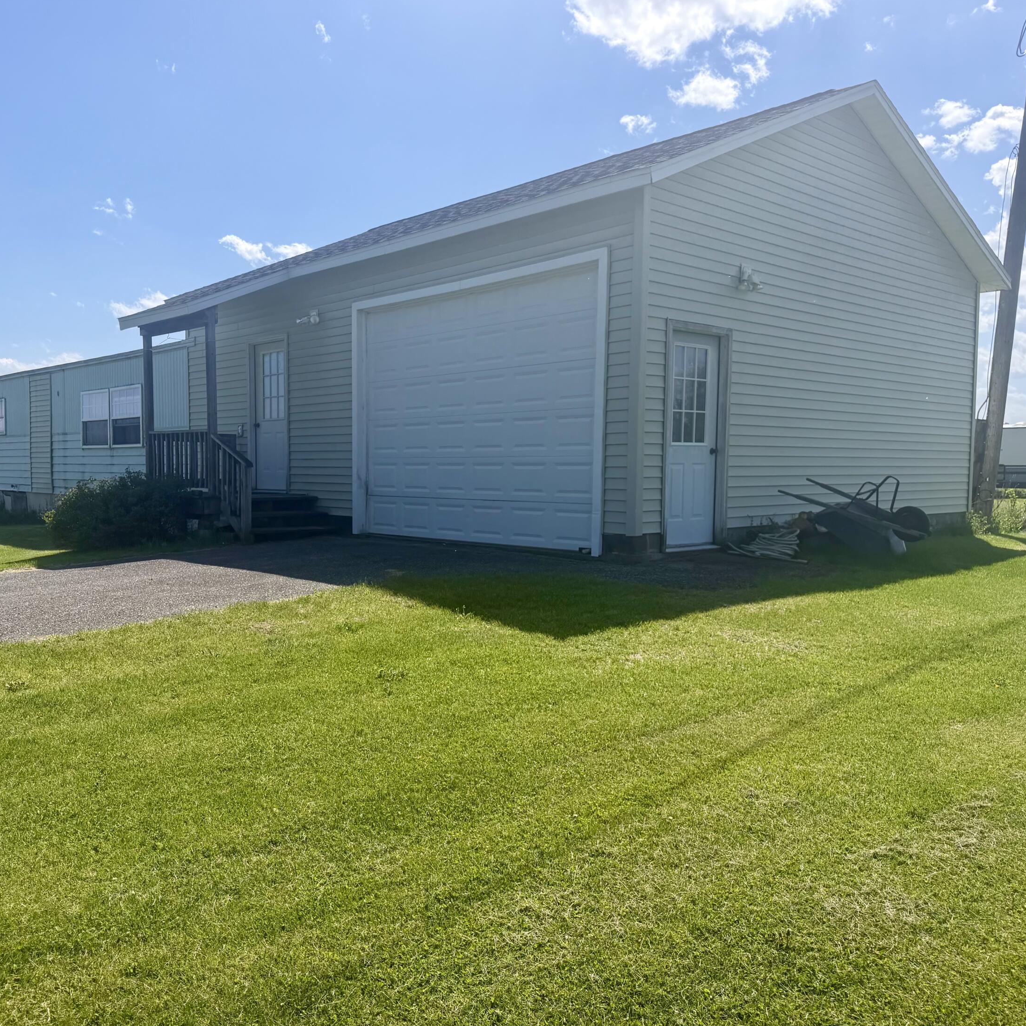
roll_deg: -0.3
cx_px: 408
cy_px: 524
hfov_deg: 55.2
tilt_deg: -3.7
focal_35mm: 29
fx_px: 972
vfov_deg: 55.6
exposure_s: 1/4975
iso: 80
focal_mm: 6.76
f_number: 1.78
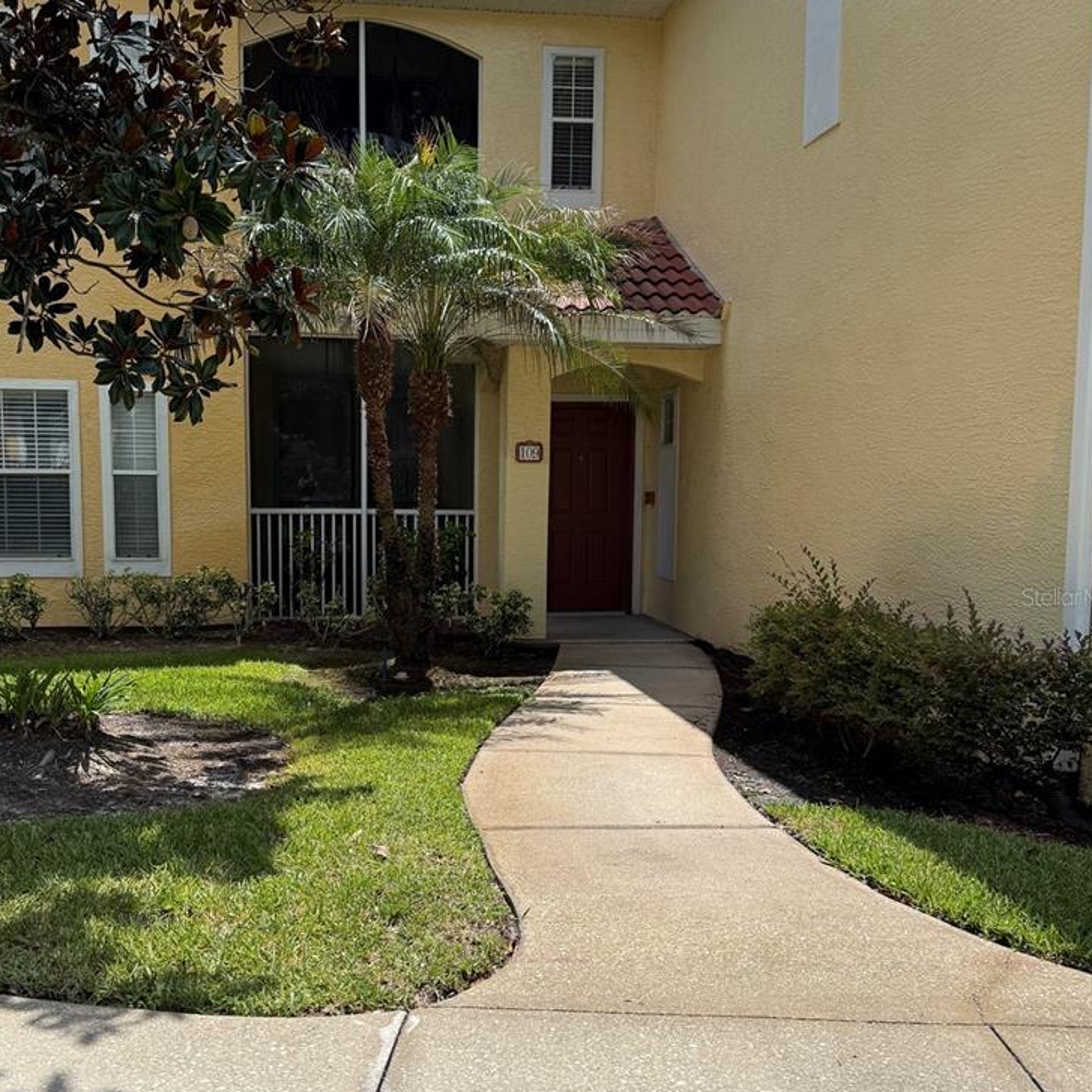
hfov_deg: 47.0
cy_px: 596
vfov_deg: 47.2
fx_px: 1249
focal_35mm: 35
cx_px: 452
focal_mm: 6.76
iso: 80
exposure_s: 1/4975
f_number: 1.78
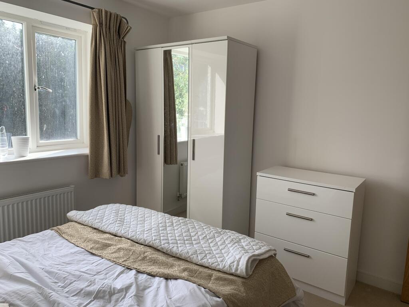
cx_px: 204
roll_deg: -2.0
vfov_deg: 53.1
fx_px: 307
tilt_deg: -7.8
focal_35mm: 26
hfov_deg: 67.3
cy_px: 154
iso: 25
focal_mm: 4.25
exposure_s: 1/230
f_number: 1.8
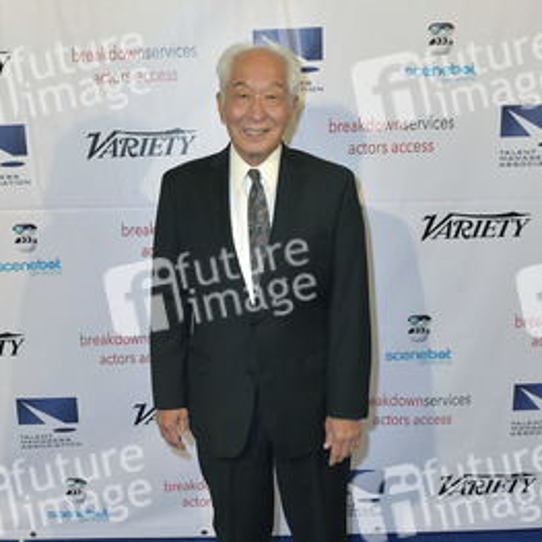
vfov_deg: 50.8
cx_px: 271
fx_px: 549
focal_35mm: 31
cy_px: 392
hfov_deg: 52.5
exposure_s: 1/320
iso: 400
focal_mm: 24
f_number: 4.5
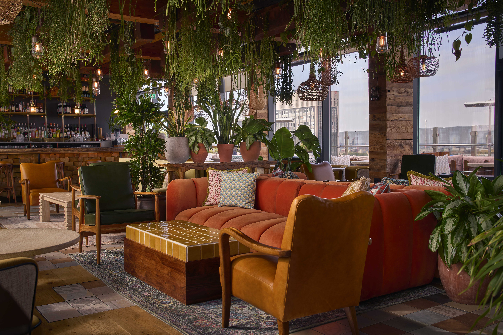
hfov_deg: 54.4
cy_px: 168
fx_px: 489
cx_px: 252
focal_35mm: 35
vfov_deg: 37.9
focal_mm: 35
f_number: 8
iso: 100
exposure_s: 1/2.5
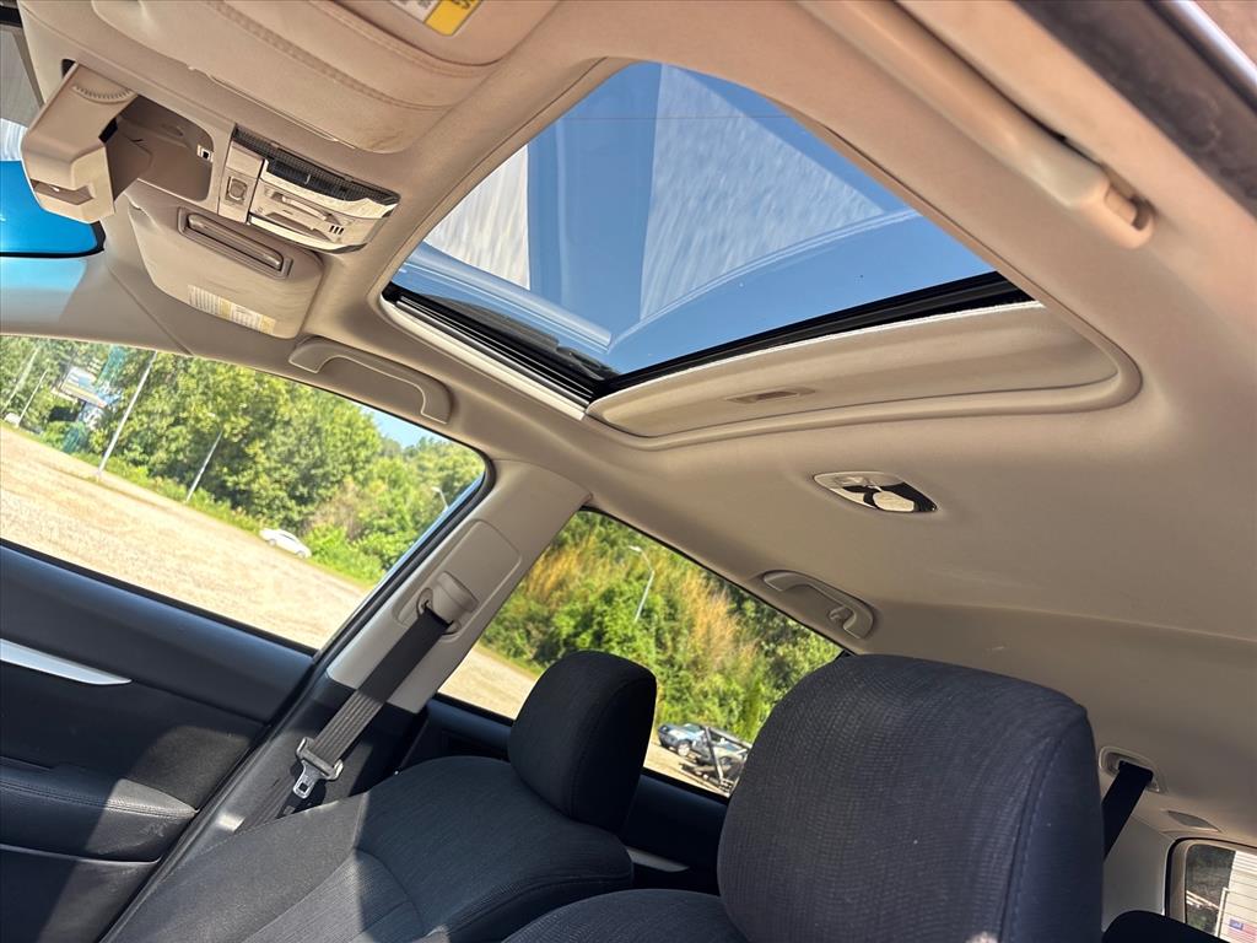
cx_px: 628
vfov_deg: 53.1
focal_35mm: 26
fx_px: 944
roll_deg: -22.9
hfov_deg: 67.3
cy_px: 472
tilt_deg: +7.9
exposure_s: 1/148
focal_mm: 5.96
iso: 40
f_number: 1.6
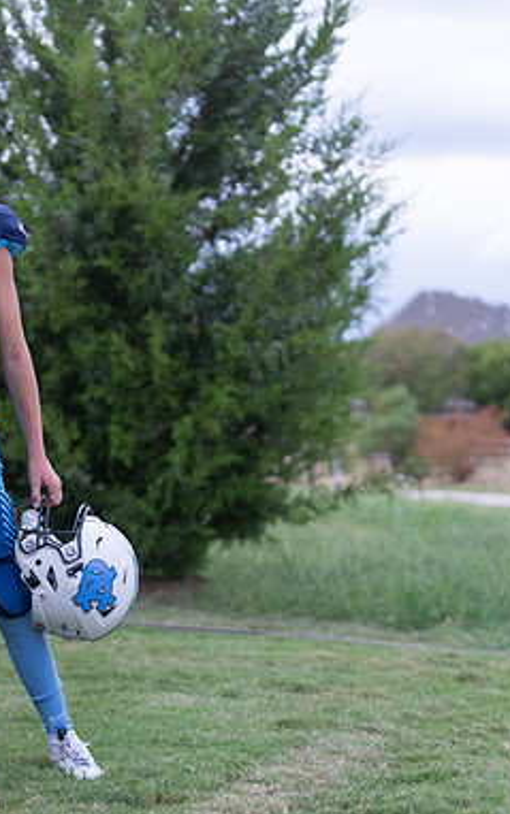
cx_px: -60
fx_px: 2644
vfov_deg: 17.5
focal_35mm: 119
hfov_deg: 10.9
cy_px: 434
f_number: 2.8
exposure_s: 1/320
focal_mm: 70
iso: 500
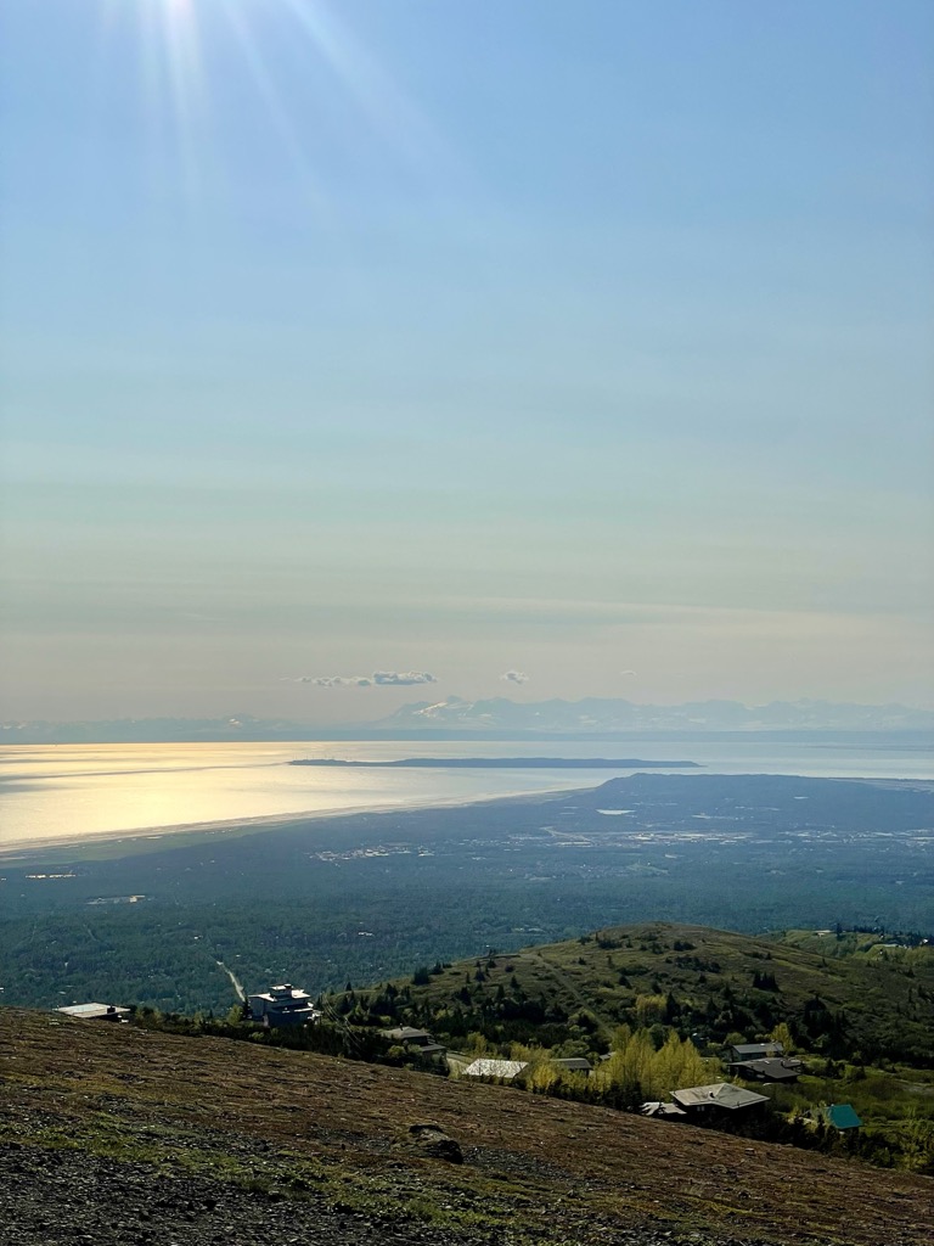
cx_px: 467
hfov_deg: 28.0
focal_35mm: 52
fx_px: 1871
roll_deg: +0.8
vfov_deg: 36.8
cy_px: 623
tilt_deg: +3.0
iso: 32
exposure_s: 1/15873
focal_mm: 6
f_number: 2
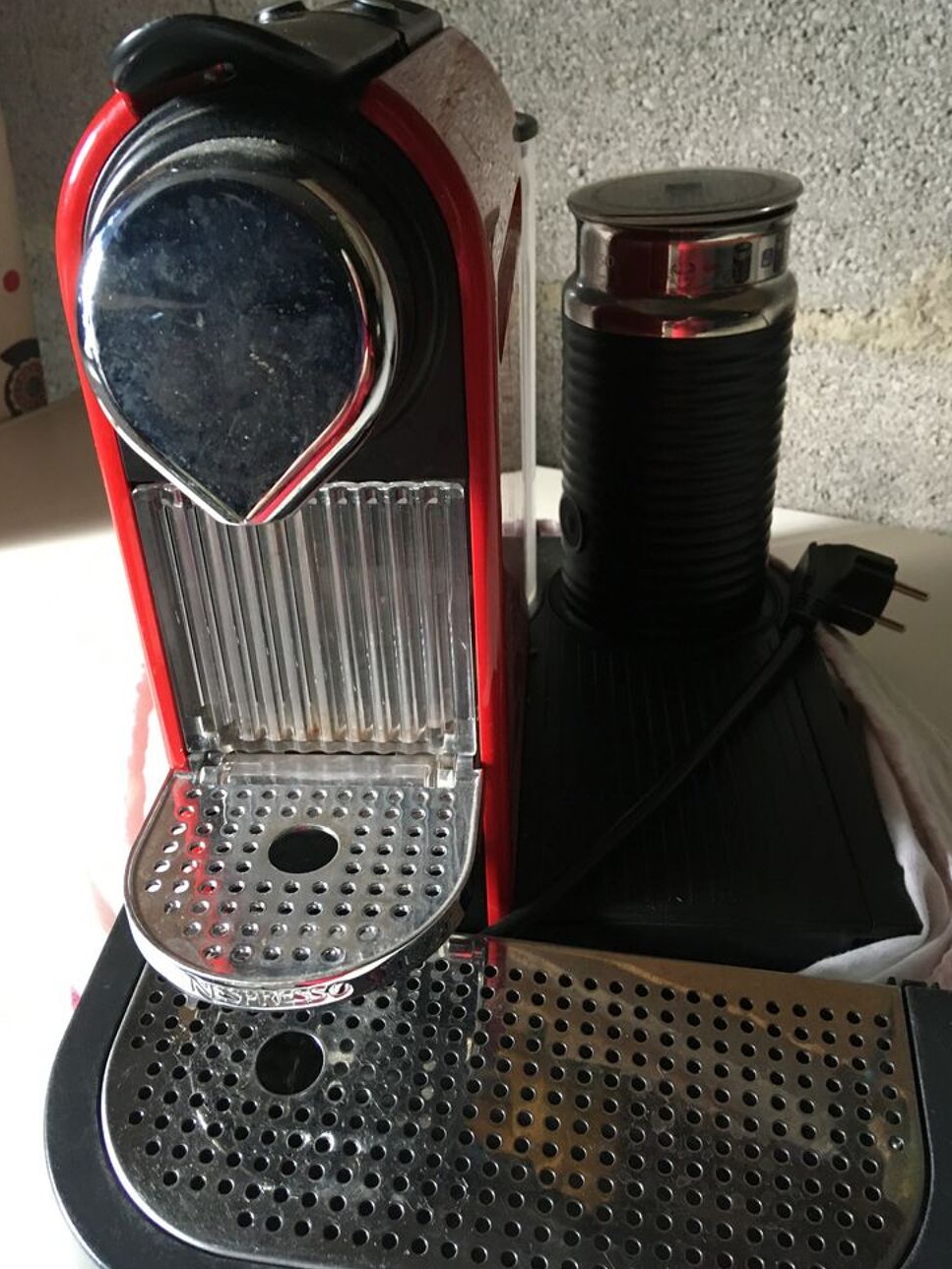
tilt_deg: -32.5
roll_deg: +0.5
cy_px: 627
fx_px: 1100
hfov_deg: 46.8
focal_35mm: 30
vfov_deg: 60.0
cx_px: 468
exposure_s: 1/33
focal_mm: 4.15
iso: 200
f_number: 2.2
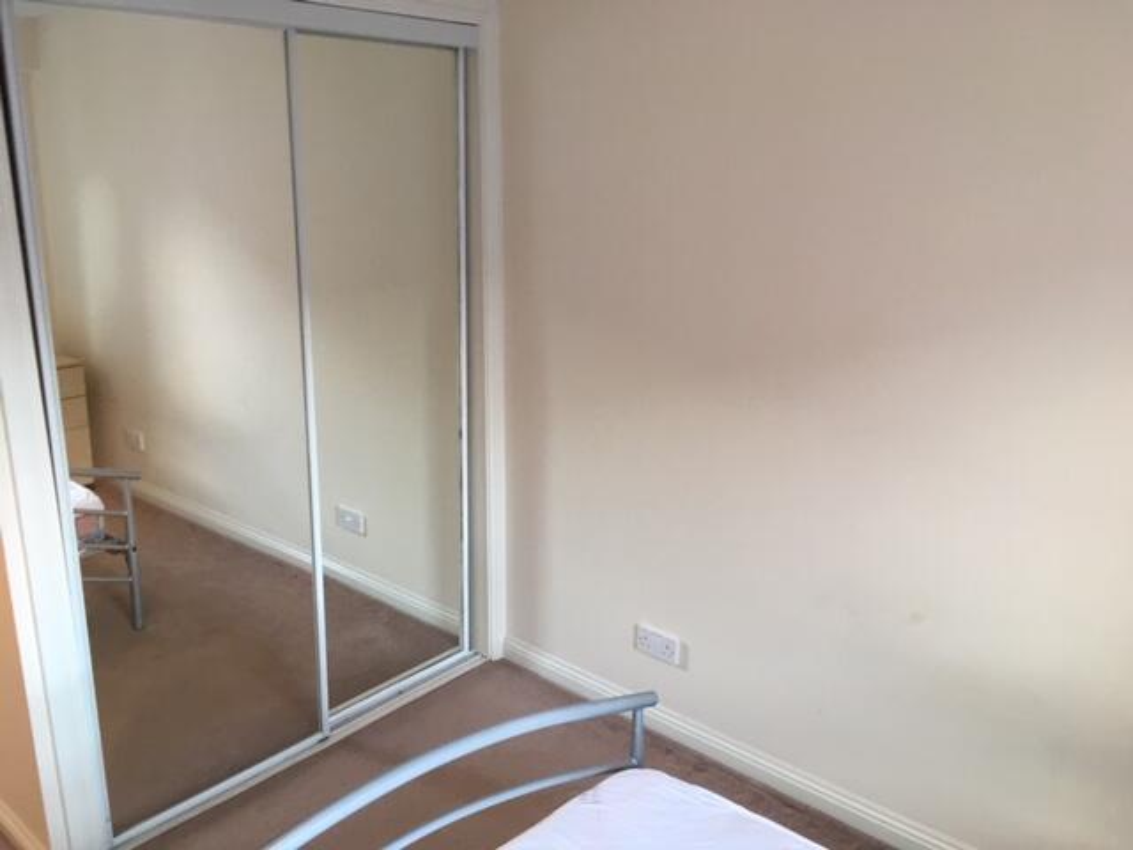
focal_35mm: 29
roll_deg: -0.7
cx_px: 566
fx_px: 949
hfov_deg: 61.7
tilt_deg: -13.8
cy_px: 425
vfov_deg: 48.2
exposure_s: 1/33
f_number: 2.2
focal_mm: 4.15
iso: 100
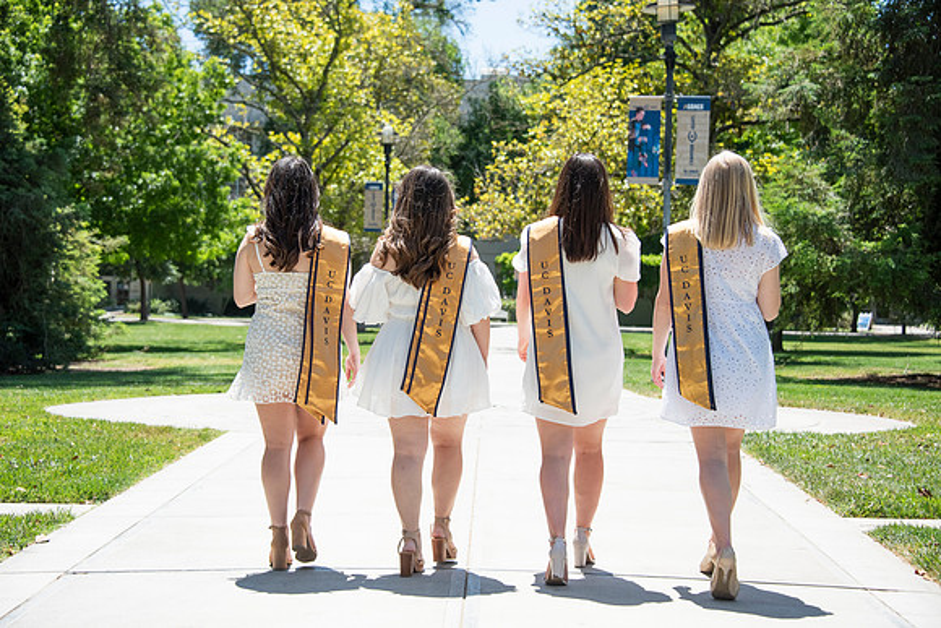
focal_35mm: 68
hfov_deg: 29.6
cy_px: 314
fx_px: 1778
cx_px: 470
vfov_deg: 20.0
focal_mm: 68
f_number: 5.6
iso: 500
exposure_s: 1/2000
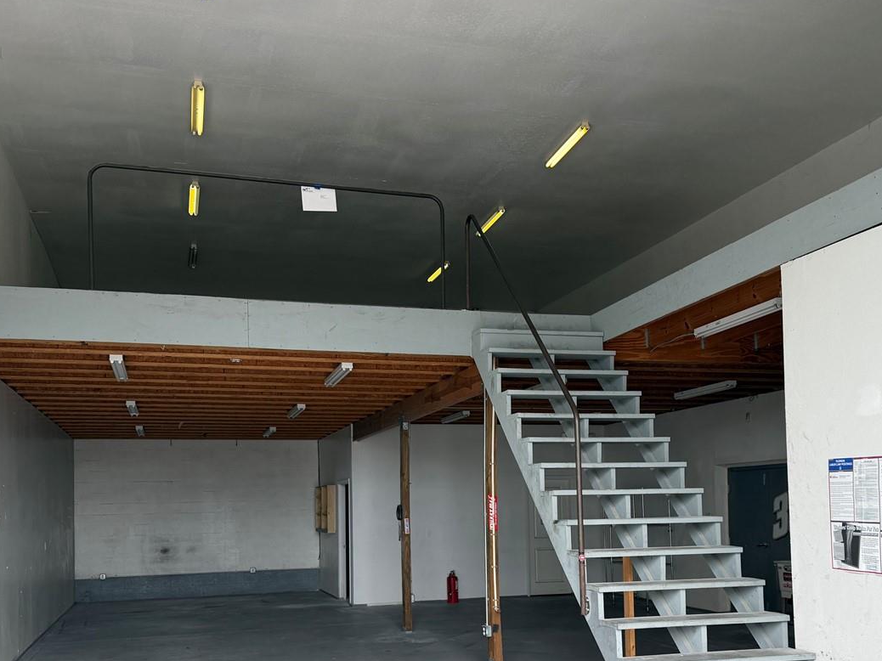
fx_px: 943
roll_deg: +0.2
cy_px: 458
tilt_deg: +3.0
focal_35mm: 37
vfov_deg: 38.1
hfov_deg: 50.1
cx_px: 480
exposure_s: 1/377
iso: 80
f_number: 1.78
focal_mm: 6.76
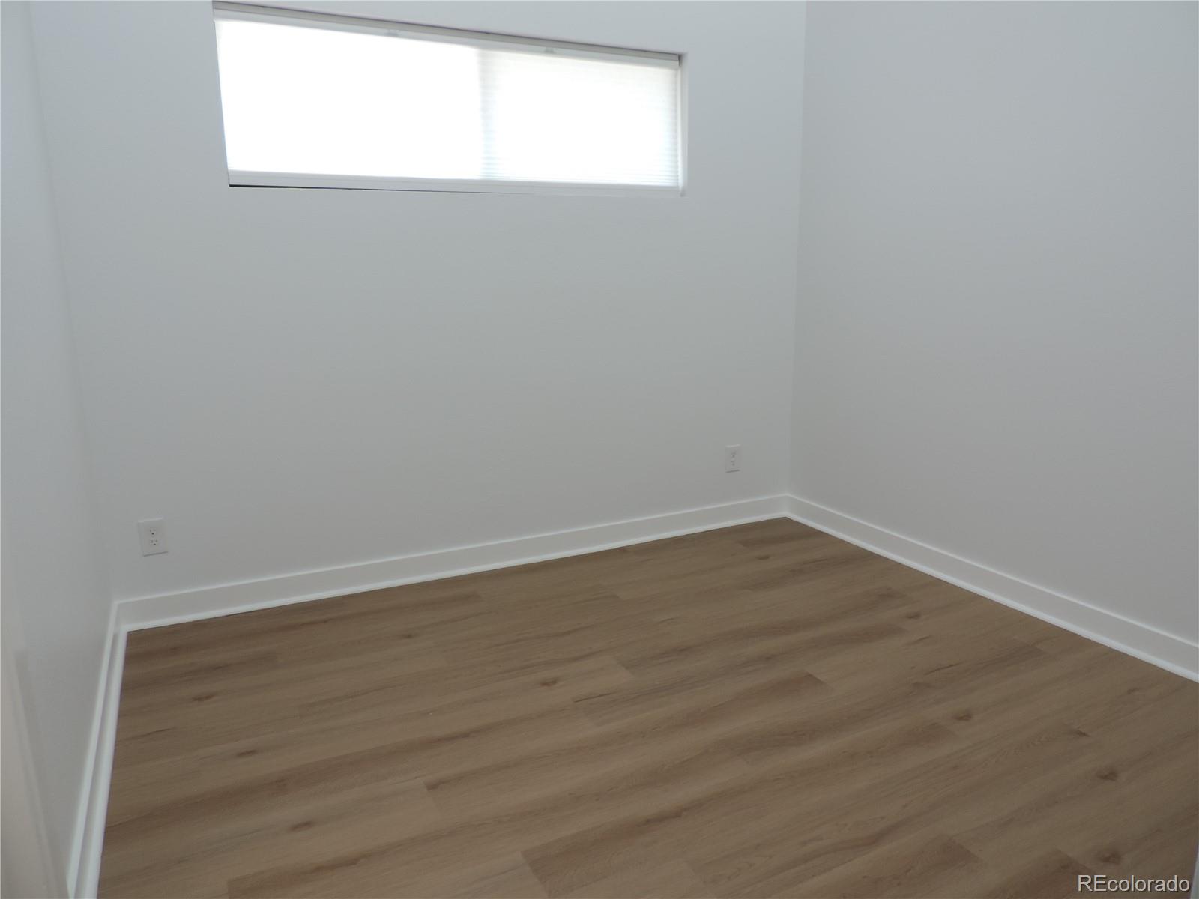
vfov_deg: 56.8
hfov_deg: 71.6
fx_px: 831
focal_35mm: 24
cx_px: 600
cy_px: 450
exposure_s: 1/30
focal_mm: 4.3
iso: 110
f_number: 3
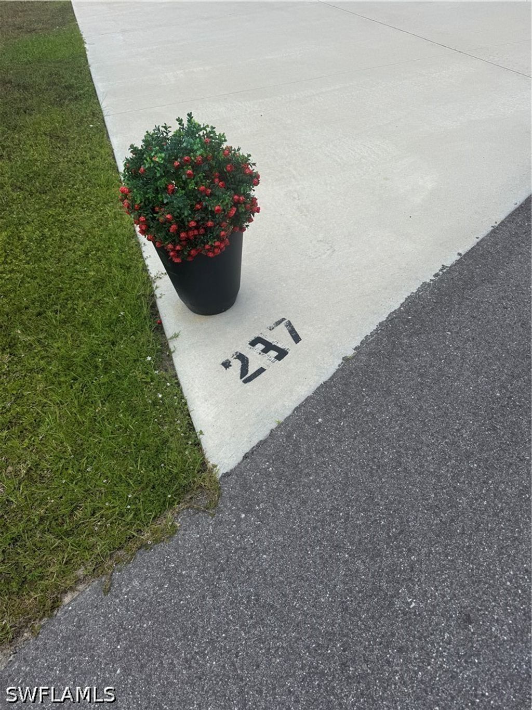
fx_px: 492
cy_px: 355
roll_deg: +5.7
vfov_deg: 71.6
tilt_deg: -44.3
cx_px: 266
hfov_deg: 56.8
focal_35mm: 24
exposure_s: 1/4049
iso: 80
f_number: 1.78
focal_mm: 6.76
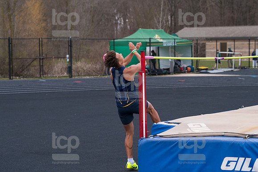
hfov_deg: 22.1
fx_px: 659
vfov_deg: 14.9
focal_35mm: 92
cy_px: 86
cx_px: 129
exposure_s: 1/2000
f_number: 5
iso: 2000
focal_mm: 92
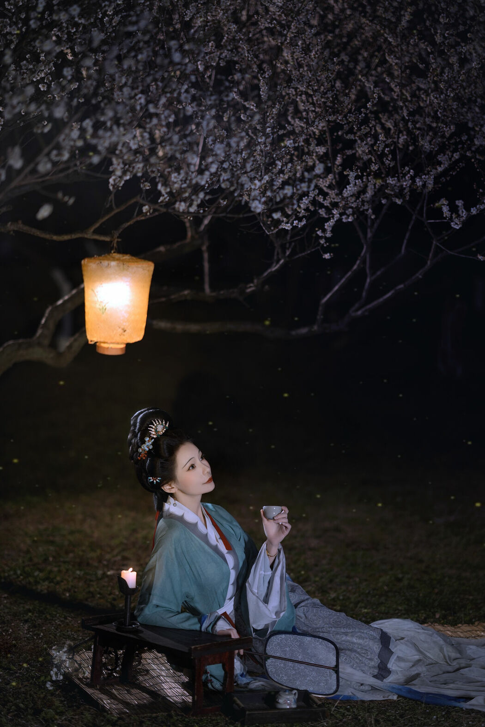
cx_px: 242
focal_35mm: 85
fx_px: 1718
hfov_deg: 16.1
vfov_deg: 23.9
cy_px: 364
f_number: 1.4
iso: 200
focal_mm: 85
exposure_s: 1/125
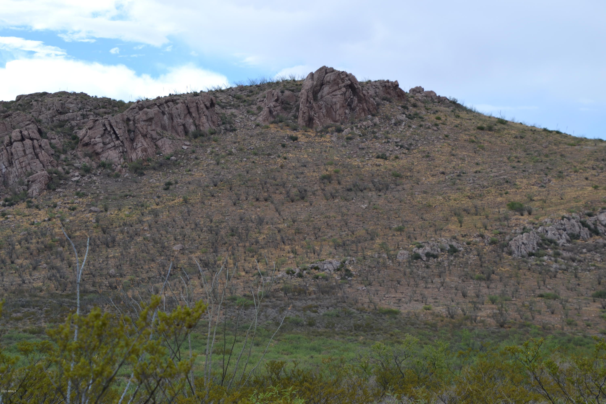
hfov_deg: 21.9
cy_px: 202
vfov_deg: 14.7
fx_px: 1565
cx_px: 303
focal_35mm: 93
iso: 100
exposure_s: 1/200
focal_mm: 62
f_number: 7.1
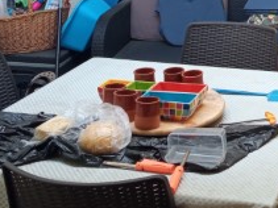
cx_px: 286
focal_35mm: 82
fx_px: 658
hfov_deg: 22.8
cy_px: -34
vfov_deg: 17.2
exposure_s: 1/100
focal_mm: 3.79
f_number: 2.2
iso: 177
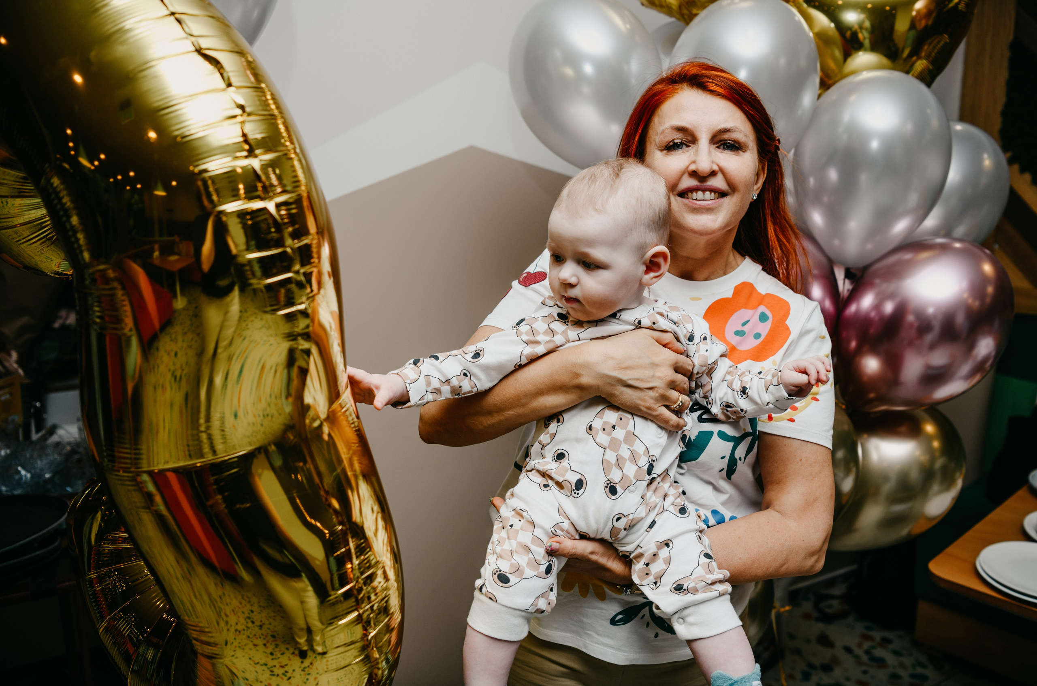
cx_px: 545
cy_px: 323
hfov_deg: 61.1
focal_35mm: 31
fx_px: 878
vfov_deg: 42.7
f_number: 3.5
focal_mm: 29
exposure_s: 1/160
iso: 125
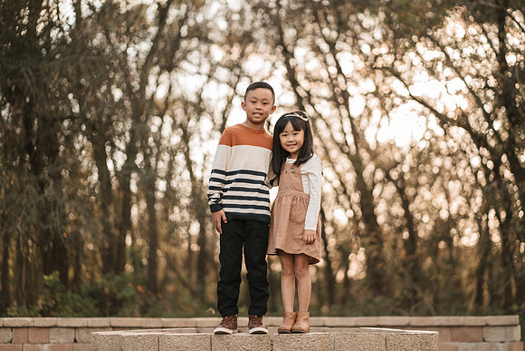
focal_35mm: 85
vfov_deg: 16.1
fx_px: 1240
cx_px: 262
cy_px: 176
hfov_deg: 23.9
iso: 160
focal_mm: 85
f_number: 2
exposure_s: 1/500
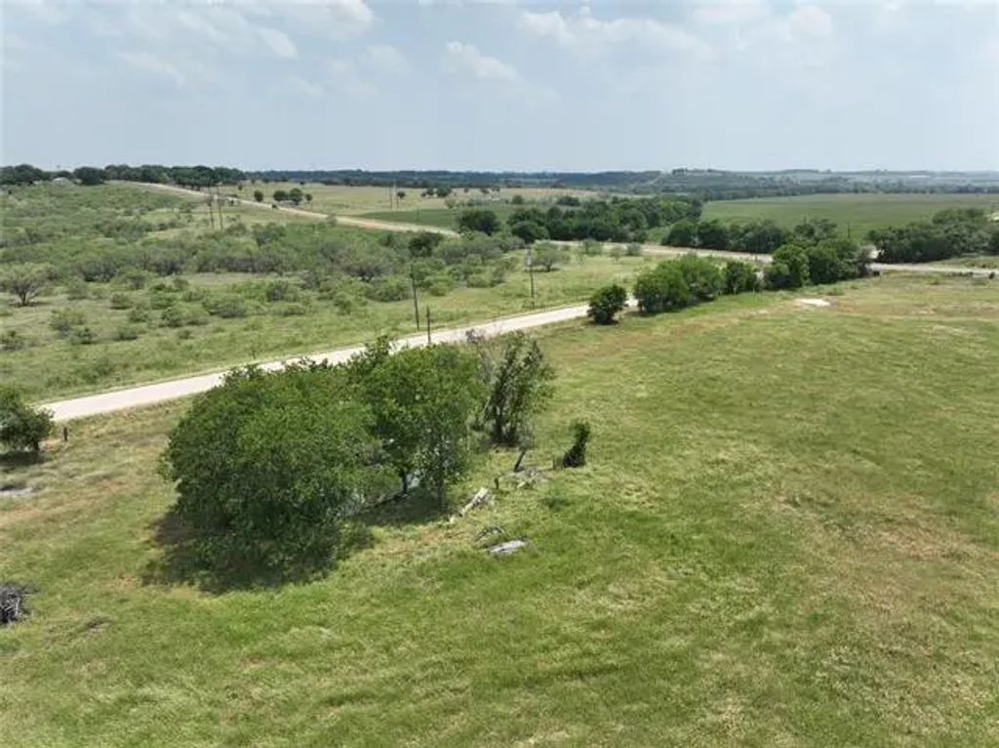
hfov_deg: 71.6
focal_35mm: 24
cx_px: 500
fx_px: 692
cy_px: 374
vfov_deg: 56.7
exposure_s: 1/2000
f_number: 3.2
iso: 100
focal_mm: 12.29
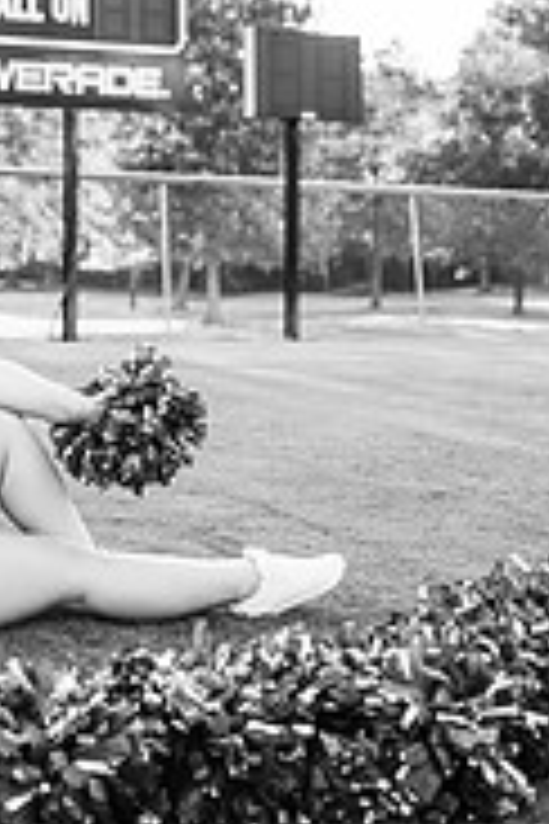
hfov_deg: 22.2
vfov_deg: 32.3
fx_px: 1350
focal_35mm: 59
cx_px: 9
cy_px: 81
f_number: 2
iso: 125
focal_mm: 24
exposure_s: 1/500
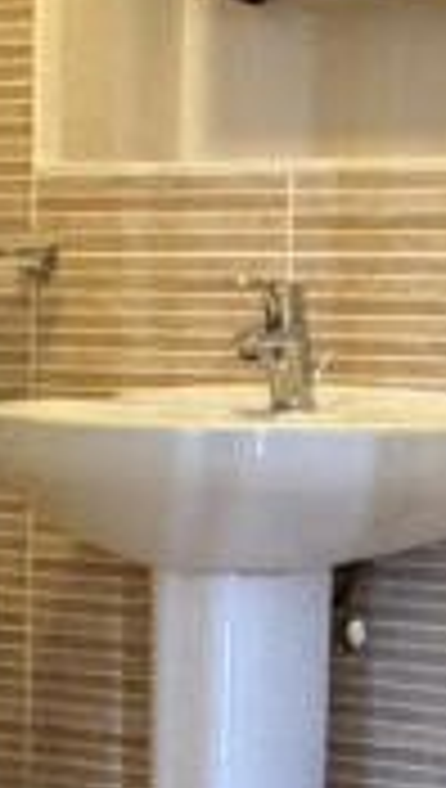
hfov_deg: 13.6
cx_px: 374
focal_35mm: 89
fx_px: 1863
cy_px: 513
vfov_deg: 23.8
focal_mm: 2.22
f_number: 2.2
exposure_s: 1/50
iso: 1000
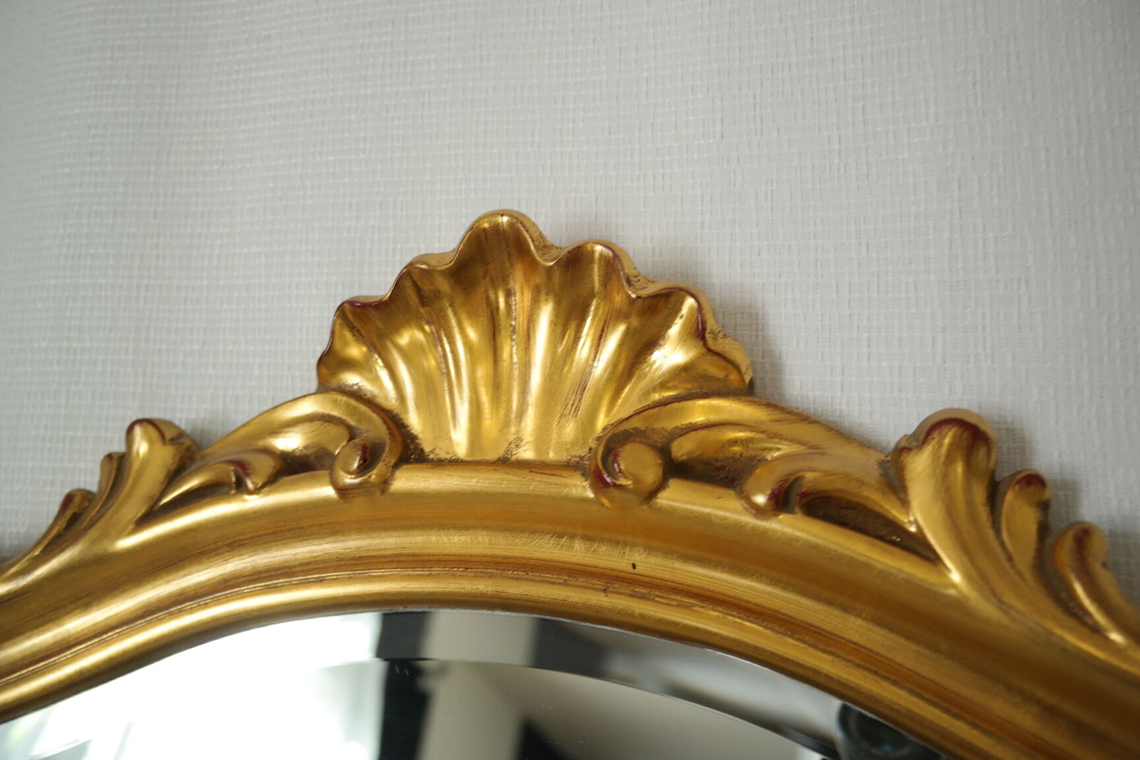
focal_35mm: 30
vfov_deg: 43.6
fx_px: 950
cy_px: 380
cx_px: 570
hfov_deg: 61.9
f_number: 6.3
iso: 200
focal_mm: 20
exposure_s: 1/30
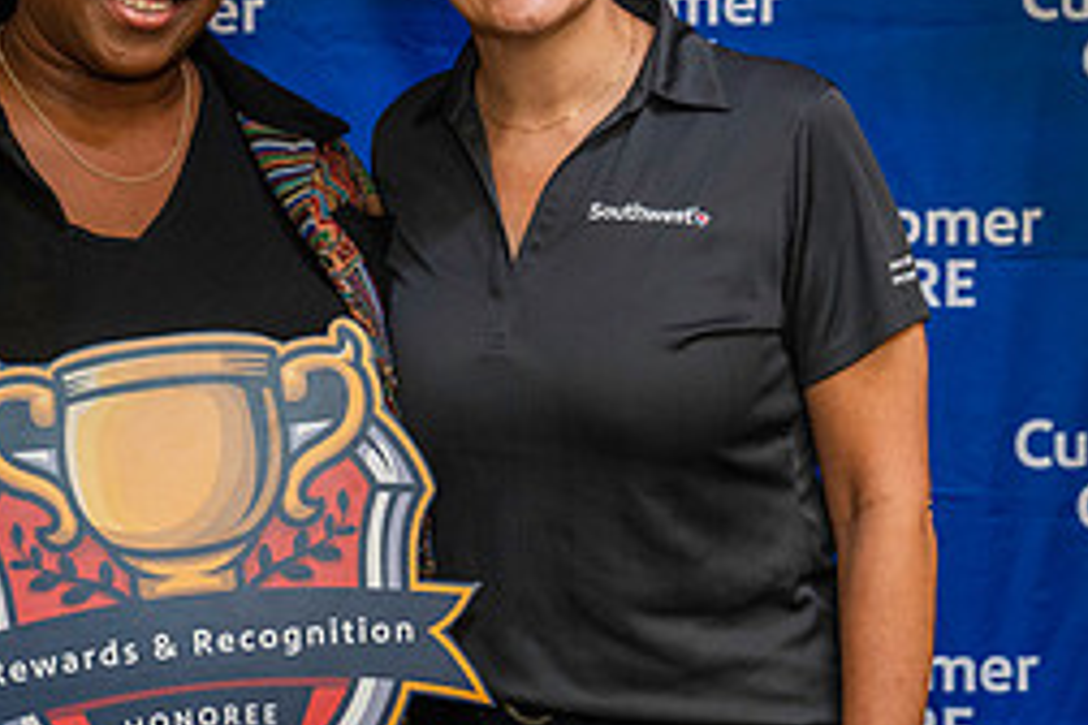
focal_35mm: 93
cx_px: 327
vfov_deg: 14.7
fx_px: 2810
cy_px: 260
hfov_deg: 21.8
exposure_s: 1/160
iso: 1250
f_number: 4
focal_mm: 38
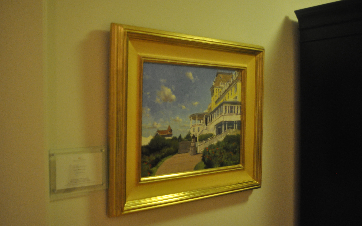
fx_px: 380
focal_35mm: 39
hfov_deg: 50.9
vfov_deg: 33.2
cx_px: 181
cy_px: 108
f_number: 4
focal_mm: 25
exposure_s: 1/25
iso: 1600
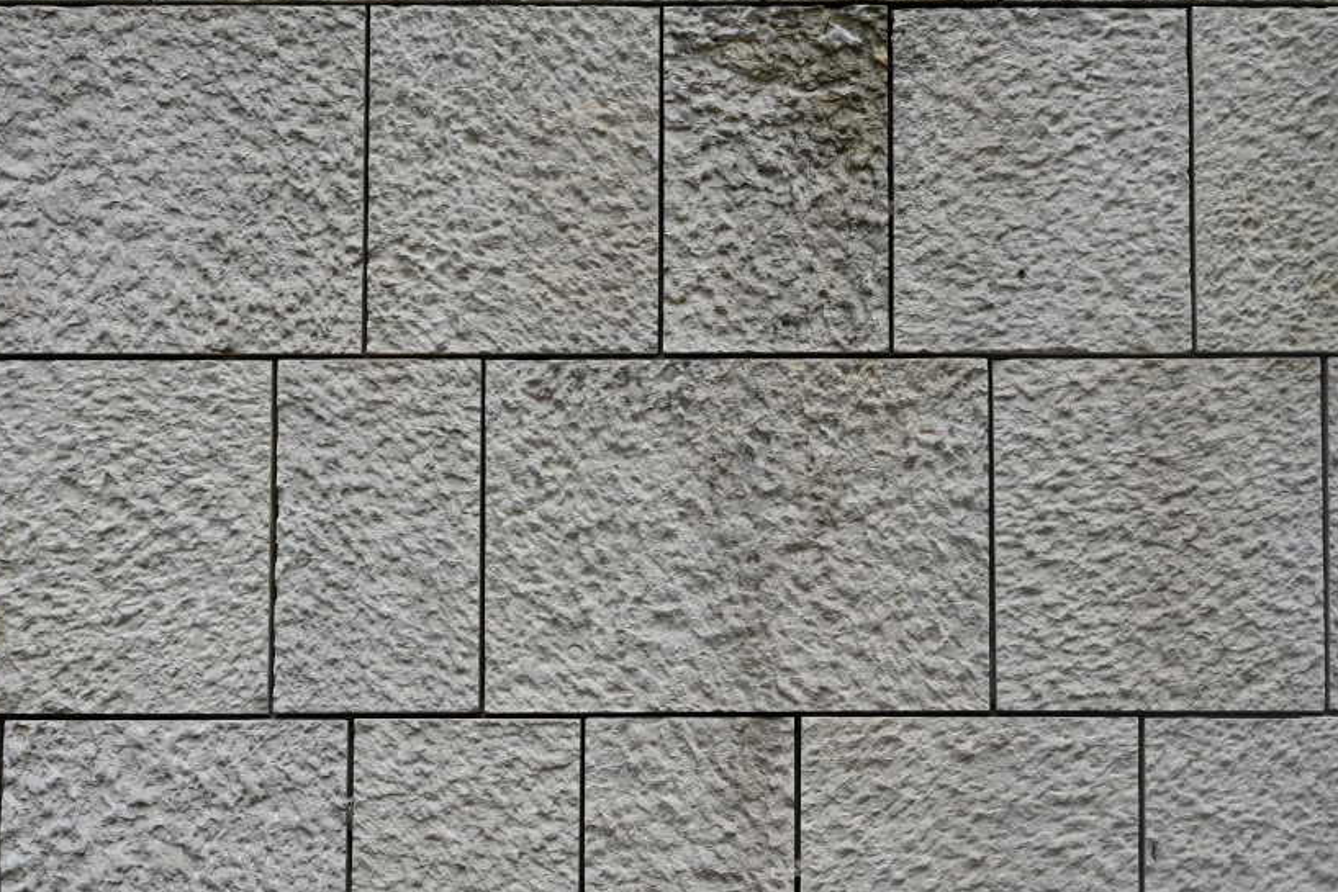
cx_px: 822
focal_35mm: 65
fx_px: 2416
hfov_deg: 30.8
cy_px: 530
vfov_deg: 20.9
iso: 100
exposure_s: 1/320
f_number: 5.6
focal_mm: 50
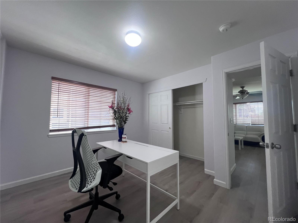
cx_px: 149
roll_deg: -0.2
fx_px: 112
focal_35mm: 13
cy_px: 112
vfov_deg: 89.9
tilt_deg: +4.0
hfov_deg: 106.2
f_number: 1.8
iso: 250
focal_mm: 1.57
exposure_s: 1/120
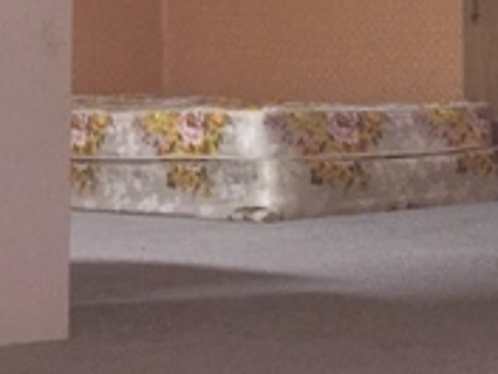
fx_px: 1583
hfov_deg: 15.9
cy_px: 162
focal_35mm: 110
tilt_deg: -4.3
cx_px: 822
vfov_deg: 13.5
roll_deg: -0.3
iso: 160
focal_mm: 4.15
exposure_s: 1/16
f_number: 2.2
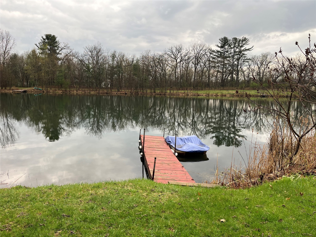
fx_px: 237
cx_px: 158
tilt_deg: -8.0
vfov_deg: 53.1
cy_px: 118
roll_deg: -2.1
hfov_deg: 67.3
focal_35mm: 26
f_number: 1.6
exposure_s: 1/251
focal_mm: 5.1
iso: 40
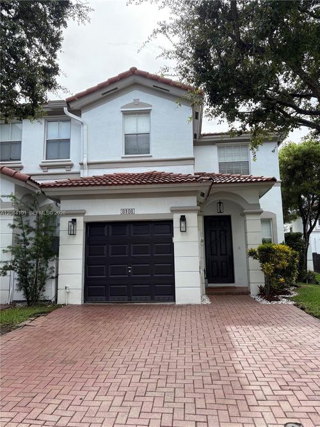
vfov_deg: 67.3
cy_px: 214
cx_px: 160
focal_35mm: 26
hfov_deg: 53.0
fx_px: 321
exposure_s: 1/1484
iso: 64
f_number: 1.6
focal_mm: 5.96
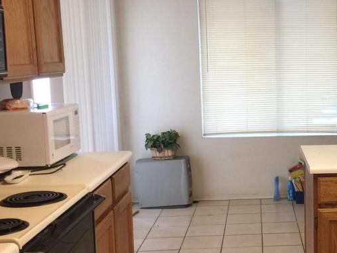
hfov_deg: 31.1
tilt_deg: -8.5
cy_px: 134
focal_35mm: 59
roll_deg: -0.4
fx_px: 574
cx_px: 309
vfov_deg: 24.8
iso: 40
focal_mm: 4.15
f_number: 2.2
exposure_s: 1/15
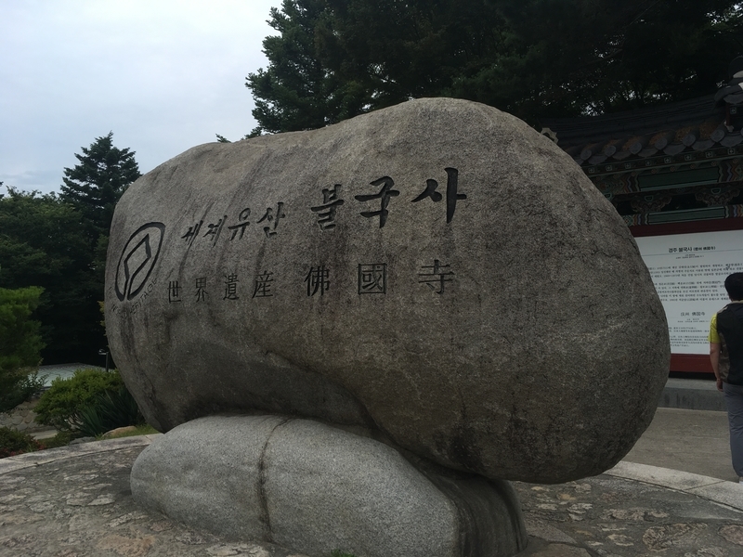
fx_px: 622
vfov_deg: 48.2
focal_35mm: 29
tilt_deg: +3.7
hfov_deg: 61.7
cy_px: 278
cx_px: 372
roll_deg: +0.7
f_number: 2.2
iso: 25
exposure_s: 1/864
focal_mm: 4.15
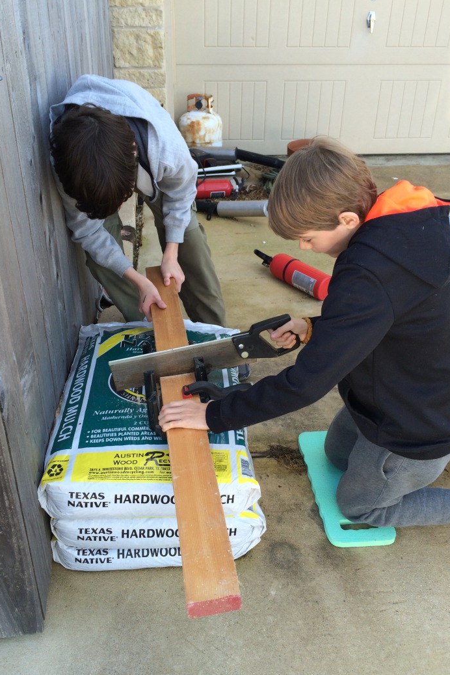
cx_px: 215
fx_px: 581
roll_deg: +0.3
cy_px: 346
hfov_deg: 42.3
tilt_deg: -30.9
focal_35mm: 31
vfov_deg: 60.3
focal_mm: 4.15
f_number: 2.2
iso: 32
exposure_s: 1/266
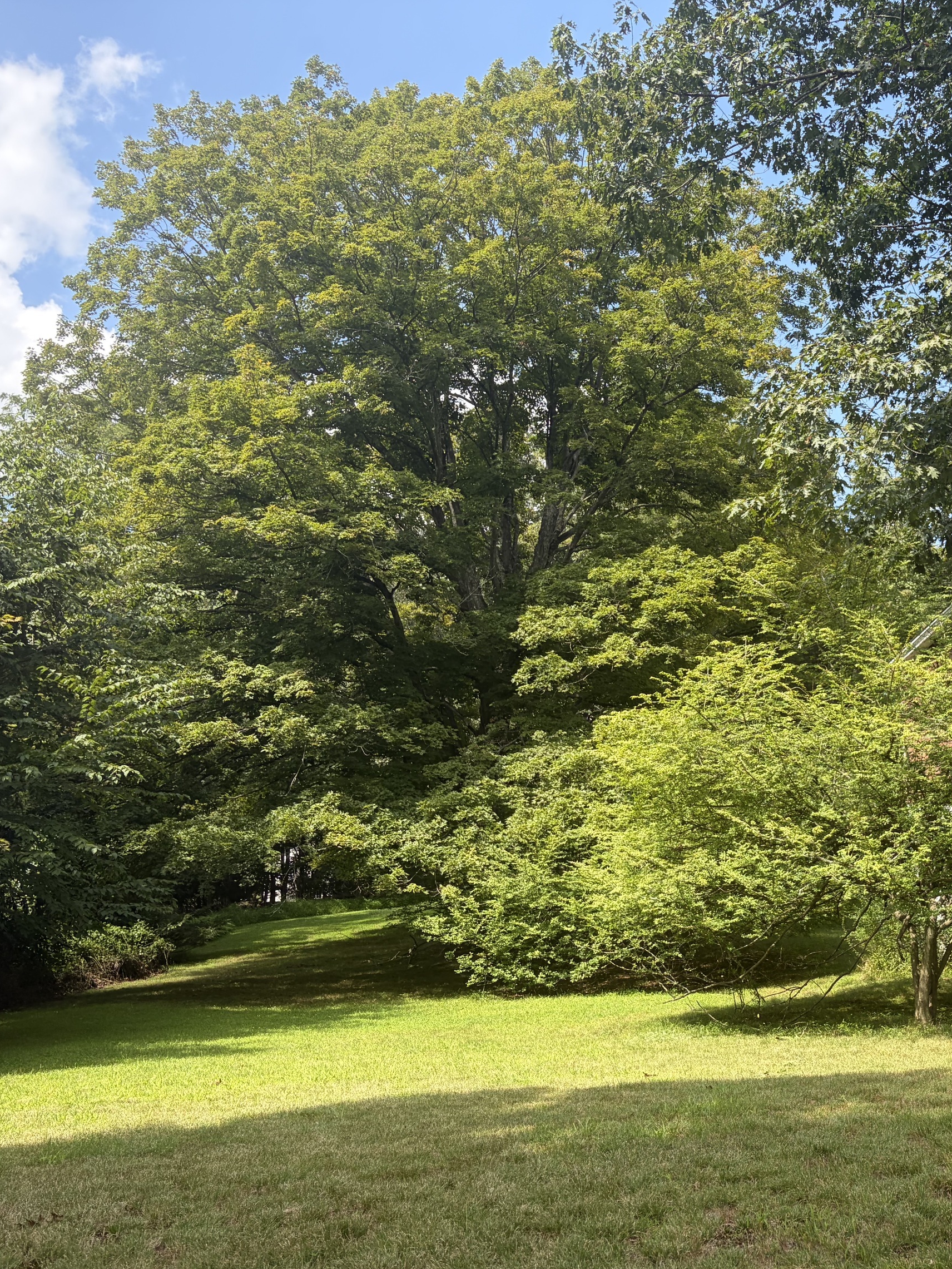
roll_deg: +1.2
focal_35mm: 35
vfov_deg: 52.6
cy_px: 636
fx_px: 1283
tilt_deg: +14.7
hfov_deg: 39.7
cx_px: 701
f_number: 1.6
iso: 64
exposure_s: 1/1032
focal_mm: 5.96
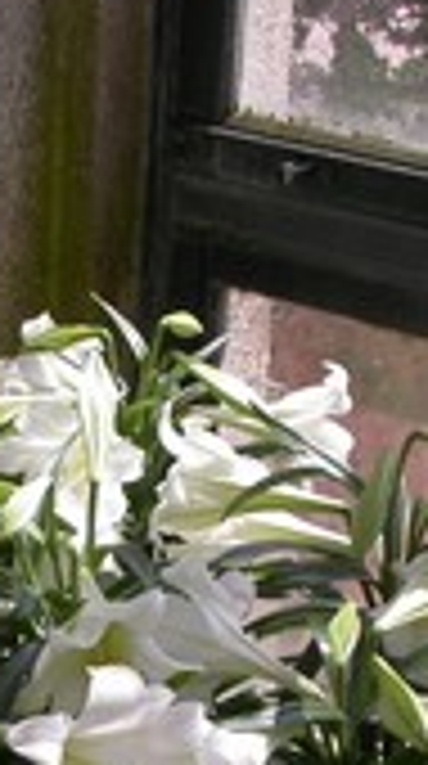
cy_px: 680
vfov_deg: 19.5
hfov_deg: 11.0
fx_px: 2190
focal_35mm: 108
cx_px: -79
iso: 100
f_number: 6
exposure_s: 1/232
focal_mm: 7.85
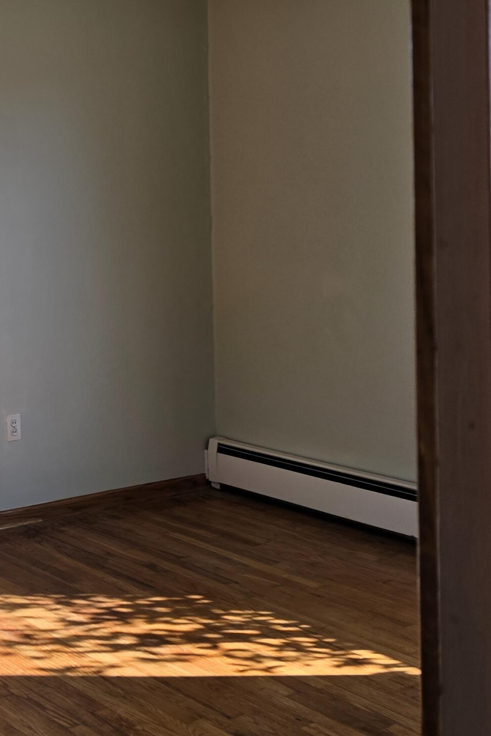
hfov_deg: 23.4
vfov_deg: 39.9
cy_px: 249
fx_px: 1003
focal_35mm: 49
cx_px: -194
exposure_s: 1/186
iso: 10
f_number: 1.4
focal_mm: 6.5
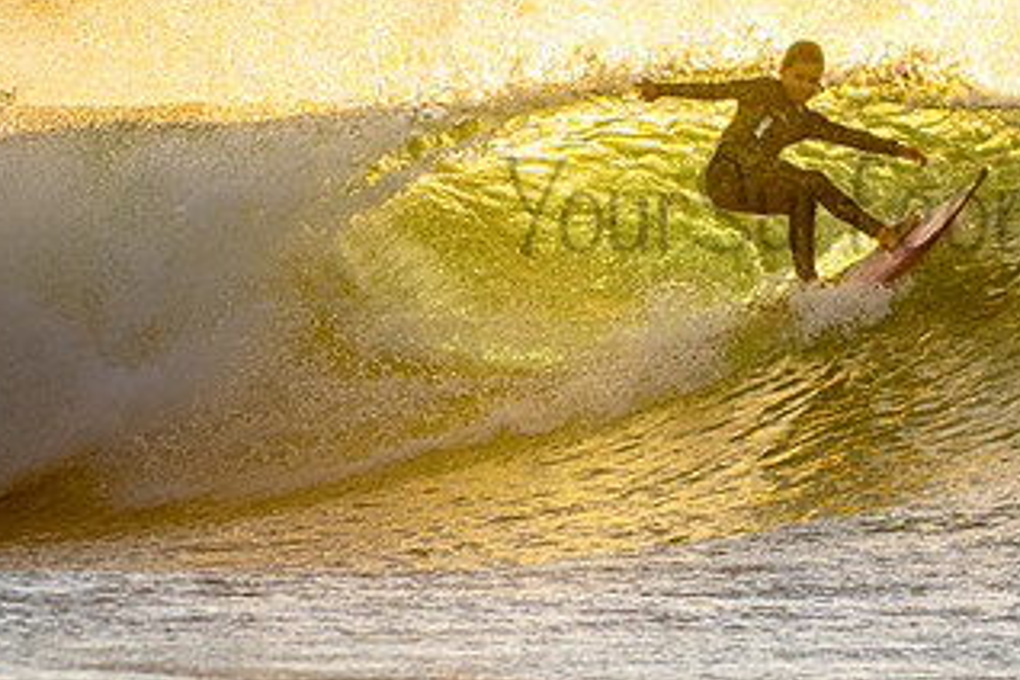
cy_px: 178
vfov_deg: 1.0
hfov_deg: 1.5
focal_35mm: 1411
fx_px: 39975
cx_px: 837
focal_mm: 500
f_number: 5.6
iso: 360
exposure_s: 1/1250
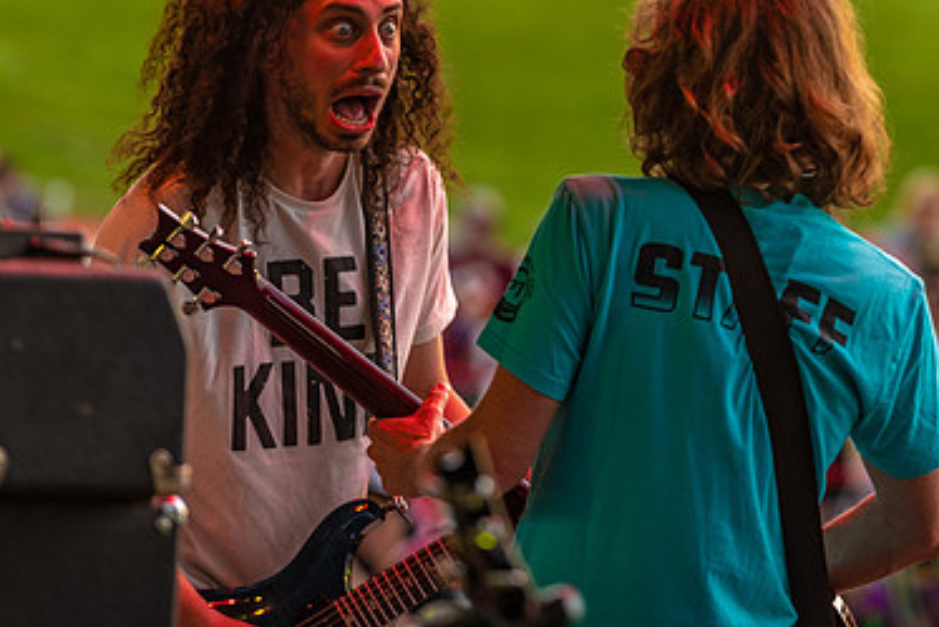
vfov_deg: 4.2
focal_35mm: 325
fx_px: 8480
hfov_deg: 6.3
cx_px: 632
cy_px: 166
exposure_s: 1/250
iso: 500
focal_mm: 200
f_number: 4
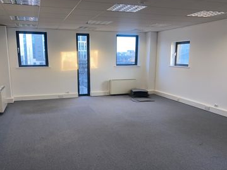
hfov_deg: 61.6
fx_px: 190
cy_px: 86
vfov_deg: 48.2
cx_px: 106
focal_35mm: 29
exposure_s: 1/50
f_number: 1.8
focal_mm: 4.25
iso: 32
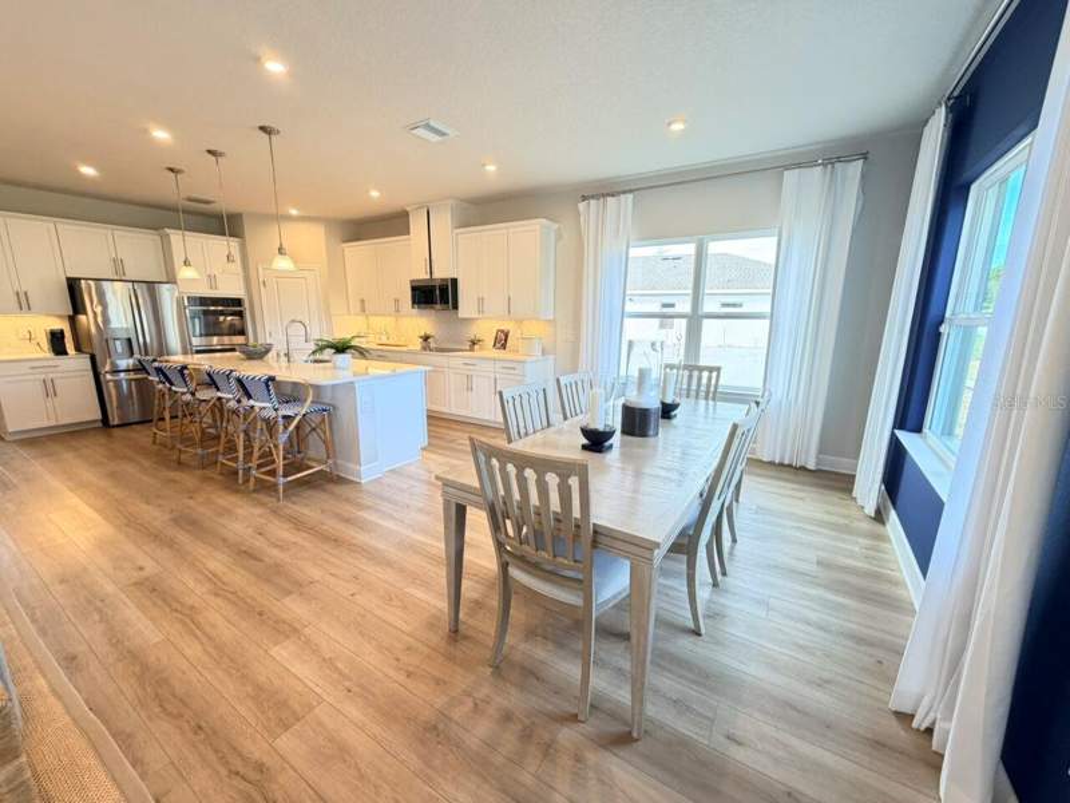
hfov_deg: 102.1
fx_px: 433
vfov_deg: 85.7
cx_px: 535
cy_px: 402
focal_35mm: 14
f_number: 2.2
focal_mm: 2.22
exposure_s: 1/60
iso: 160
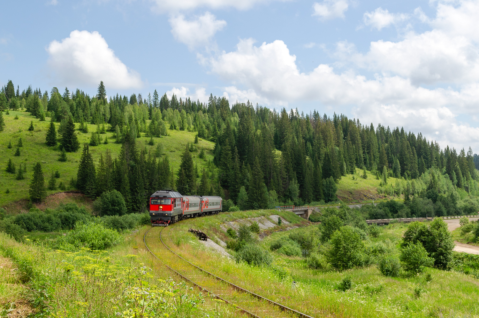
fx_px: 637
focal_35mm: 48
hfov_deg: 41.2
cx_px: 240
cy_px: 159
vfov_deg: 28.0
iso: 200
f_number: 7.1
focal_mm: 32
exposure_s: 1/500
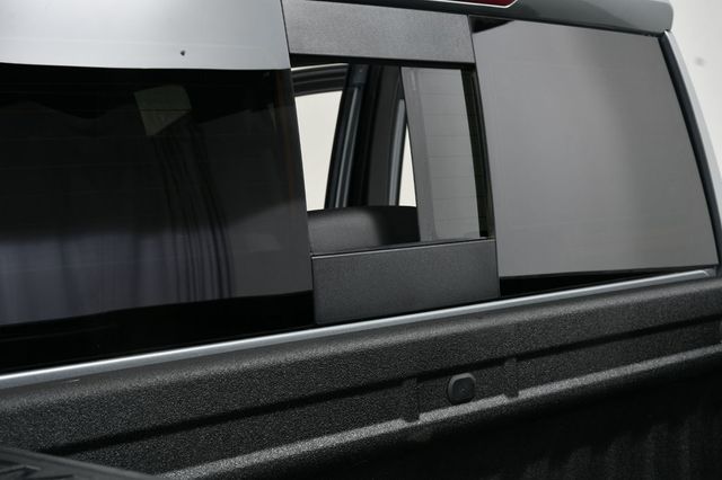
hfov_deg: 30.1
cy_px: 240
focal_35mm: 67
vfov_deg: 20.3
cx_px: 361
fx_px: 1343
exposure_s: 1/160
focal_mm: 45
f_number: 10
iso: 100
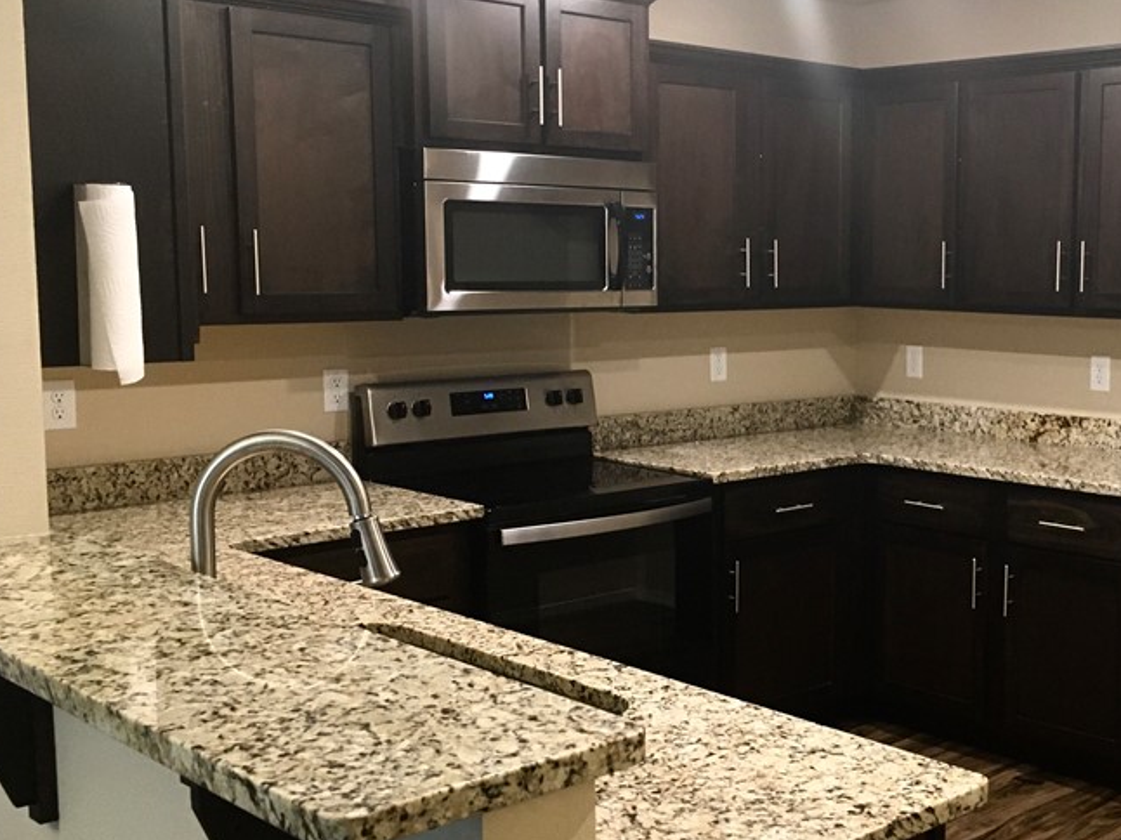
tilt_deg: -6.4
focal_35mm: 46
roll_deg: -1.0
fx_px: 1489
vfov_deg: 31.5
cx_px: 864
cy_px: 430
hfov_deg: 39.9
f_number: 2.2
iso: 200
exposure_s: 1/30
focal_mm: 4.15
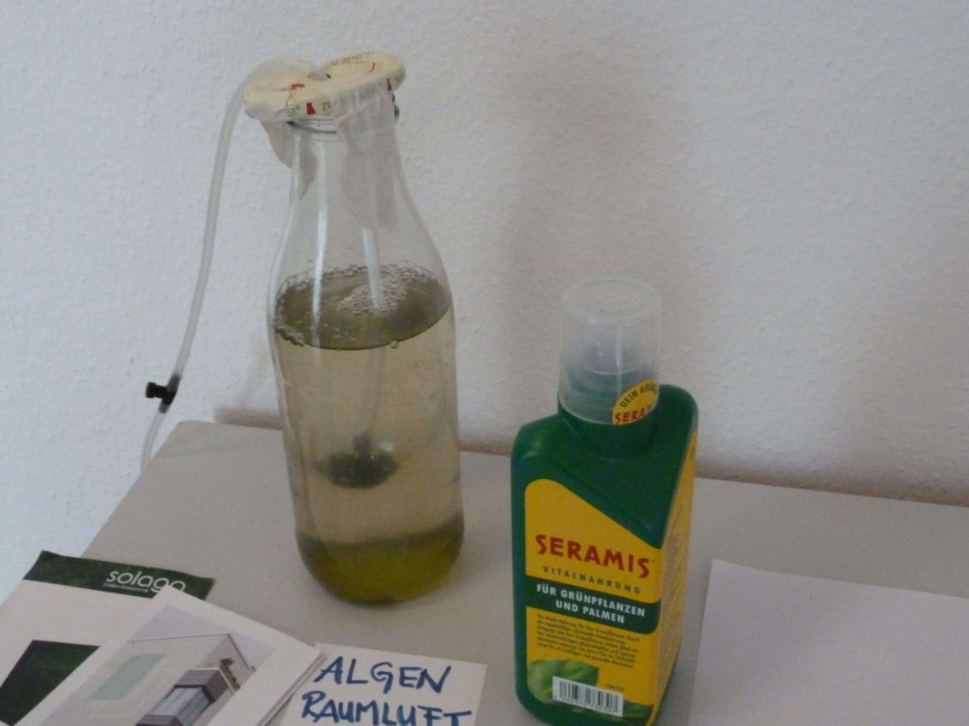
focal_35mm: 44
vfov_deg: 32.9
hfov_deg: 43.0
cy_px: 363
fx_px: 1231
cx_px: 484
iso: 800
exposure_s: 1/25
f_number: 3.7
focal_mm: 7.3
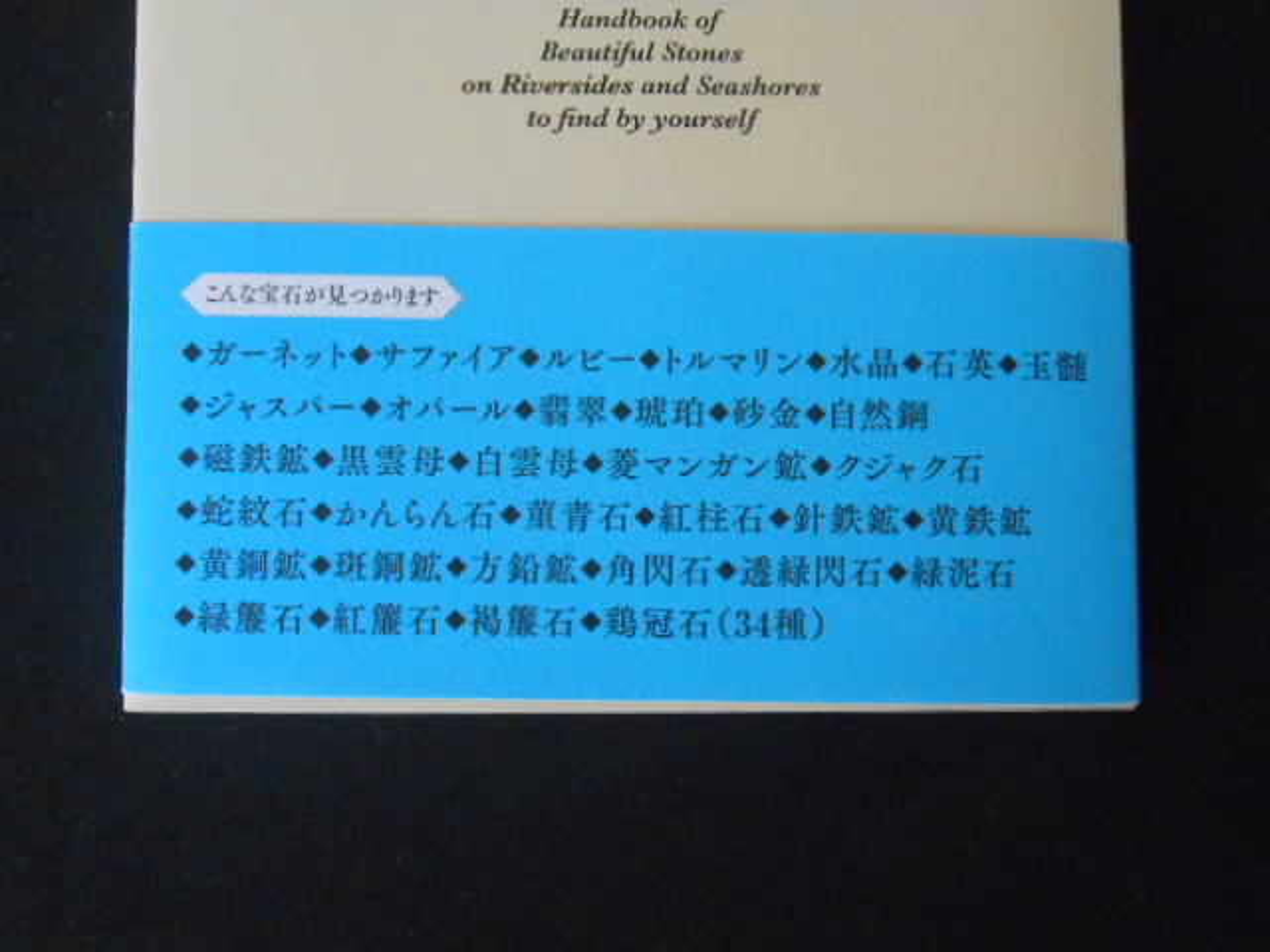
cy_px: 476
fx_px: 1614
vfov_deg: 32.9
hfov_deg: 42.9
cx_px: 635
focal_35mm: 44
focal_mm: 7.8
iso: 800
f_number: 4.5
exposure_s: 1/40
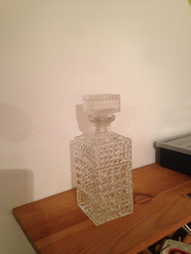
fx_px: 243
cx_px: 96
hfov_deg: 42.9
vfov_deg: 55.4
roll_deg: -0.5
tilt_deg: -6.2
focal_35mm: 33
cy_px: 127
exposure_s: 1/20
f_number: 2.4
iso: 320
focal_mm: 4.12
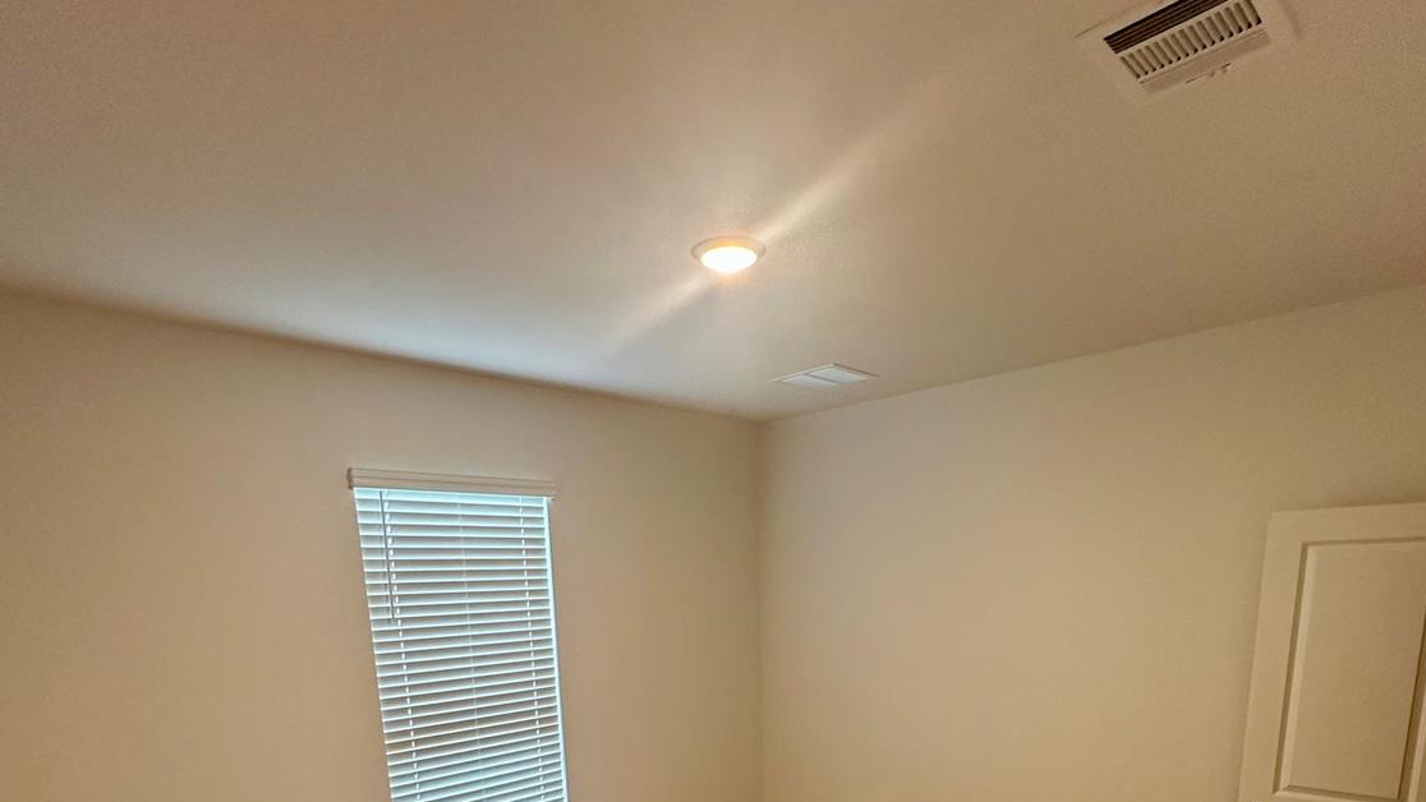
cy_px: 737
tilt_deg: -10.8
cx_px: 705
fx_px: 794
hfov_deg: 83.8
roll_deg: +0.8
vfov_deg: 47.6
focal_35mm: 21
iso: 160
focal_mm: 2.22
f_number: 2.2
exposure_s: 1/60
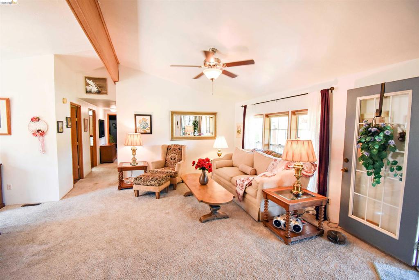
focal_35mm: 15
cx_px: 210
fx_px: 175
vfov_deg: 77.3
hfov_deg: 100.4
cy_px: 140
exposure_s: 1/60
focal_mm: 10
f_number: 4.5
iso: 720
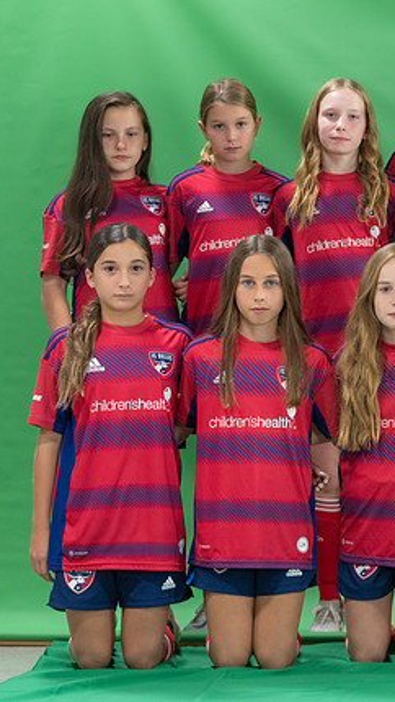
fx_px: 2382
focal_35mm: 128
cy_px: 381
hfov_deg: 9.3
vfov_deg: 16.8
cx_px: 509
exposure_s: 1/250
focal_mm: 70
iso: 1000
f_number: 2.8
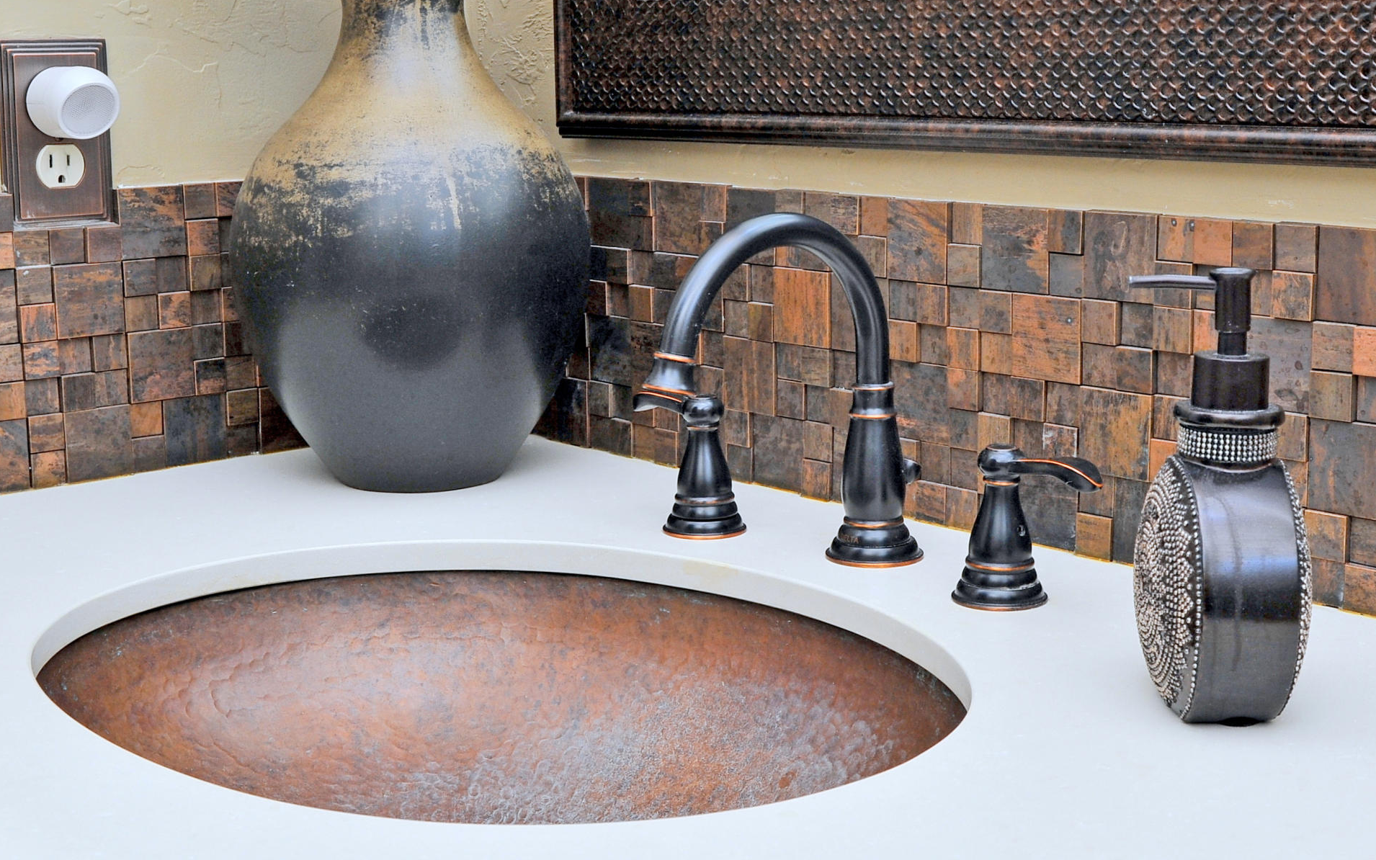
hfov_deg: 36.2
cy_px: 346
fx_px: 2100
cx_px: 755
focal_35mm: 56
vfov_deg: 23.1
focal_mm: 35
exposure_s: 1/30
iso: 800
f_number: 10
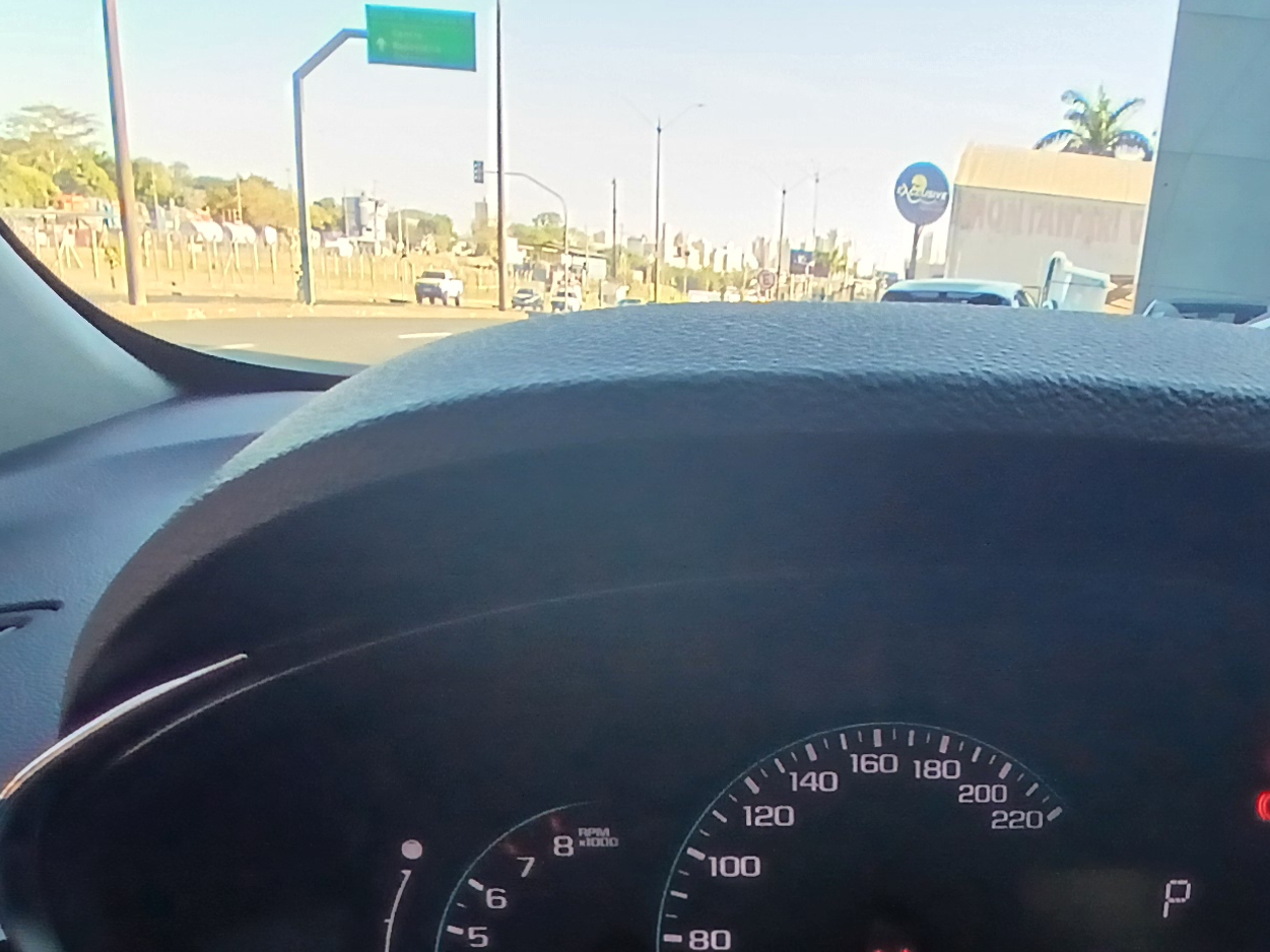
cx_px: 896
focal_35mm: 35
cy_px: 911
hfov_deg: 51.1
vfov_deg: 37.2
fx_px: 1284
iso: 64
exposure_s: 1/50
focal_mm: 1.4
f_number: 2.2
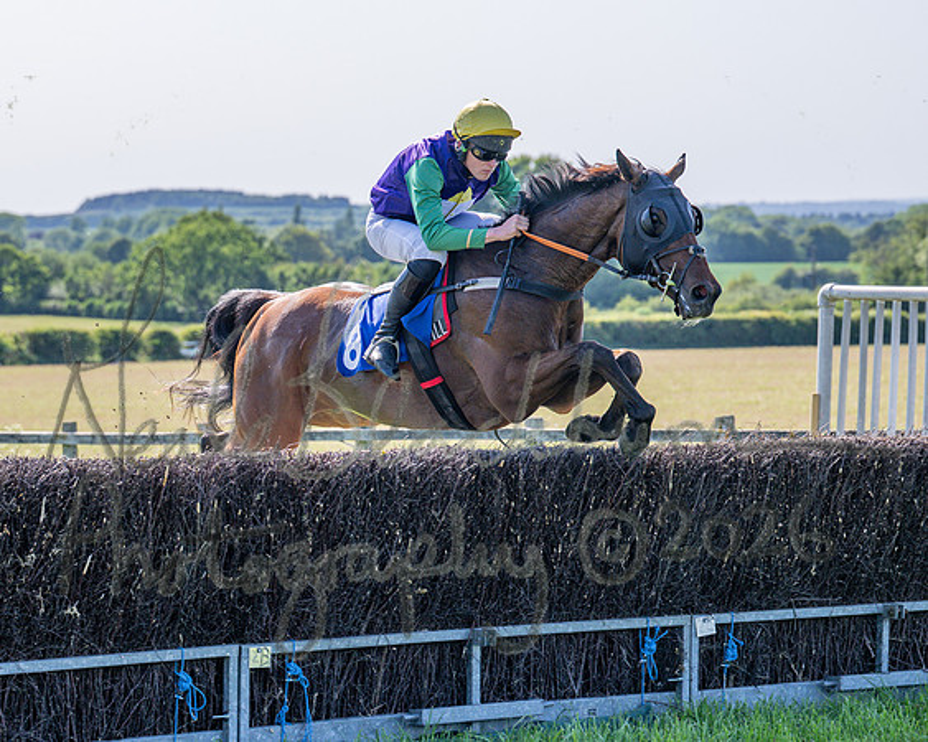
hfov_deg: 14.1
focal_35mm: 136
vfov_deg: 11.3
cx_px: 335
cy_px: 307
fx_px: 3737
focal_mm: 95
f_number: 4
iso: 200
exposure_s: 1/2000
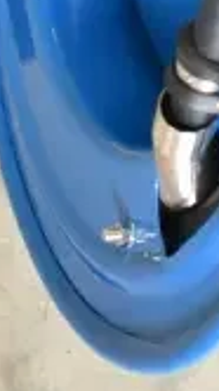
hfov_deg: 7.7
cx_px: 266
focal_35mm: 156
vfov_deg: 12.6
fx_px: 1615
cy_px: -309
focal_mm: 18
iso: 560
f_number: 3.5
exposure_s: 1/30
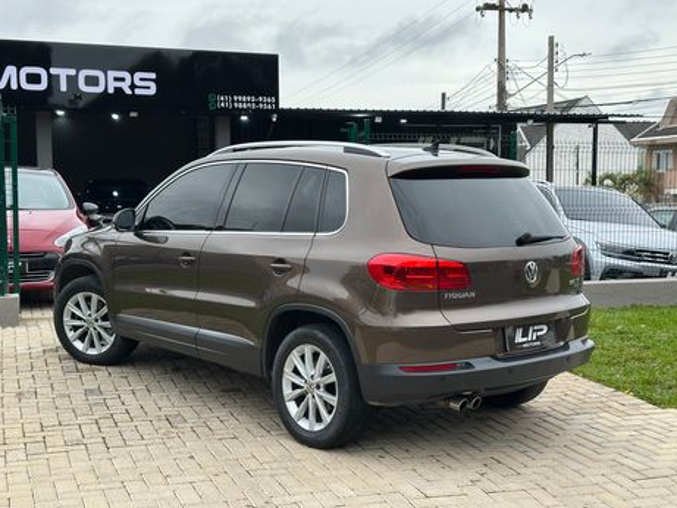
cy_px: 254
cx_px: 338
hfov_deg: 38.9
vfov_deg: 29.7
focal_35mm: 49
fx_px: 959
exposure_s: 1/971
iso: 64
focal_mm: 6.86
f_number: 1.78
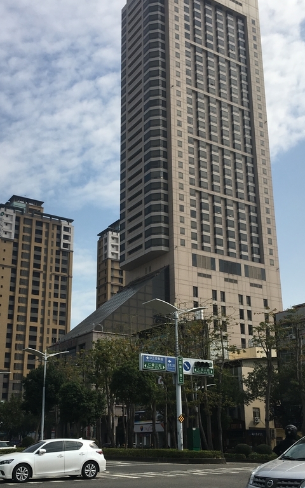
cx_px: 123
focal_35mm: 41
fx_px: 545
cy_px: 267
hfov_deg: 31.2
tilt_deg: +18.8
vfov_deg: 48.2
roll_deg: -1.3
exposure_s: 1/2331
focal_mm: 4.15
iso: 25
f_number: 2.2
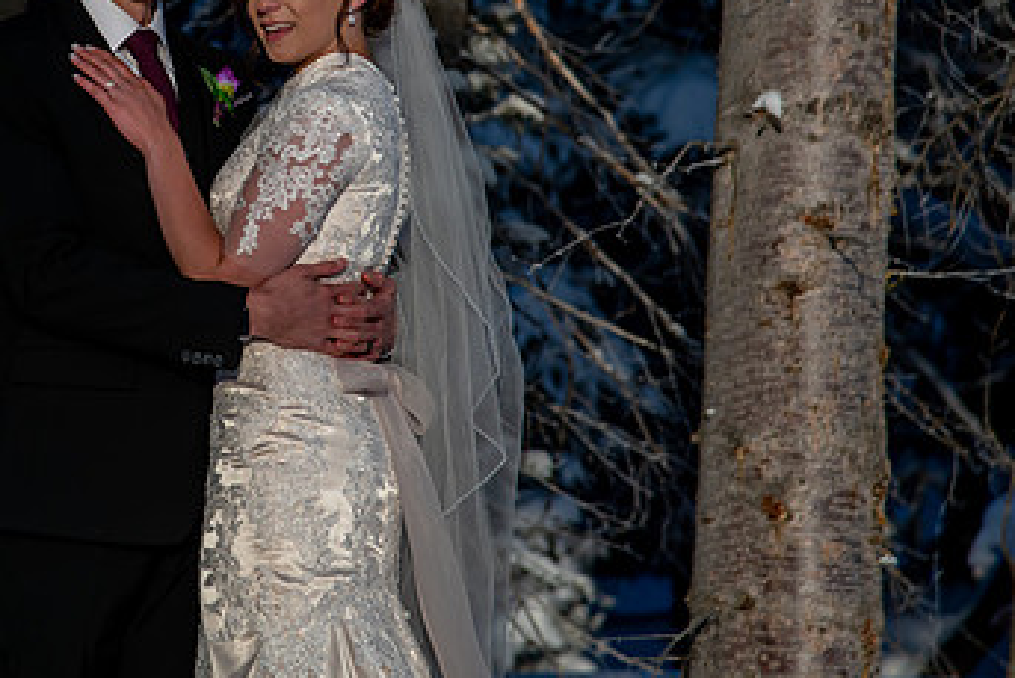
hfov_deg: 8.8
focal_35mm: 234
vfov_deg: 5.9
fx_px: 6600
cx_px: 183
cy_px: 86
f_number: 5
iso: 200
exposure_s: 1/800
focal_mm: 120
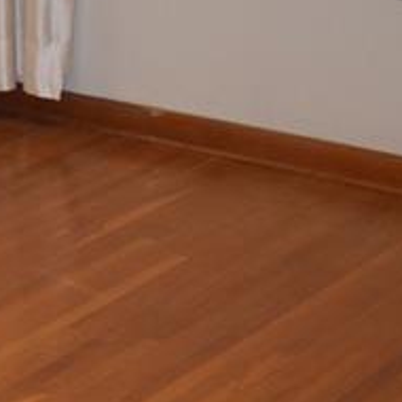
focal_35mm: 129
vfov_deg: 12.8
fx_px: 1691
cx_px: -61
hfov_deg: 13.2
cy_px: 609
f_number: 4
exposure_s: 1/60
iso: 1250
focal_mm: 25
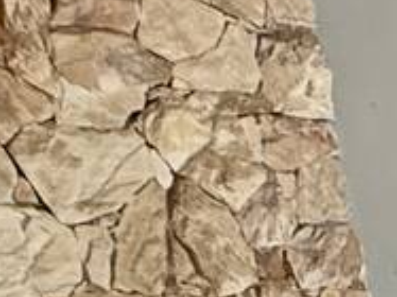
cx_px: 1059
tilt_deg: +1.1
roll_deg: -1.1
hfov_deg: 12.4
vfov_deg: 13.5
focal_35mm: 108
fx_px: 1238
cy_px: 297
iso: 400
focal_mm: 2.22
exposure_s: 1/120
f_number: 2.2
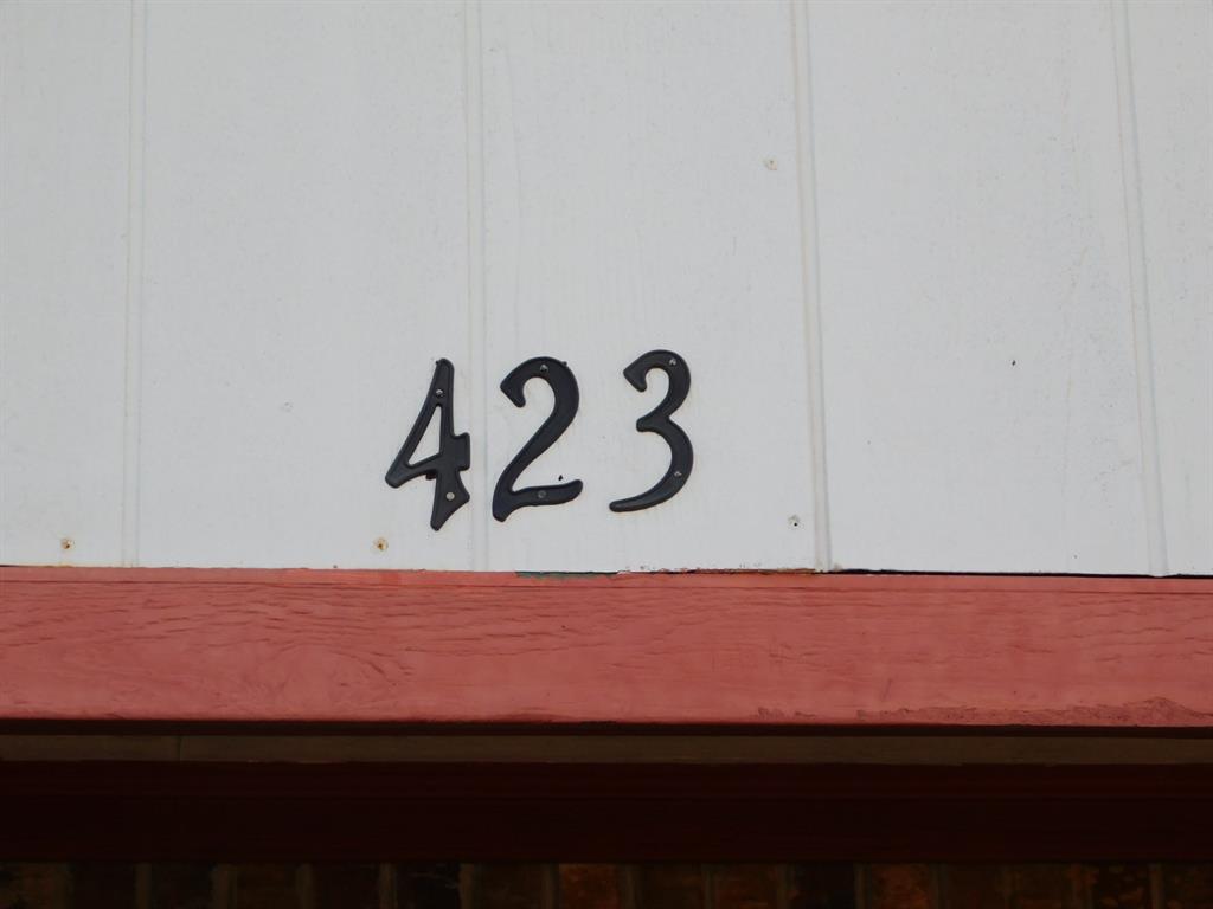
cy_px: 454
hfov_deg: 17.1
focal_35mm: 115
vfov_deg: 12.9
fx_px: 4030
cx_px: 606
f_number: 4.8
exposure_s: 1/200
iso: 125
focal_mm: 20.3
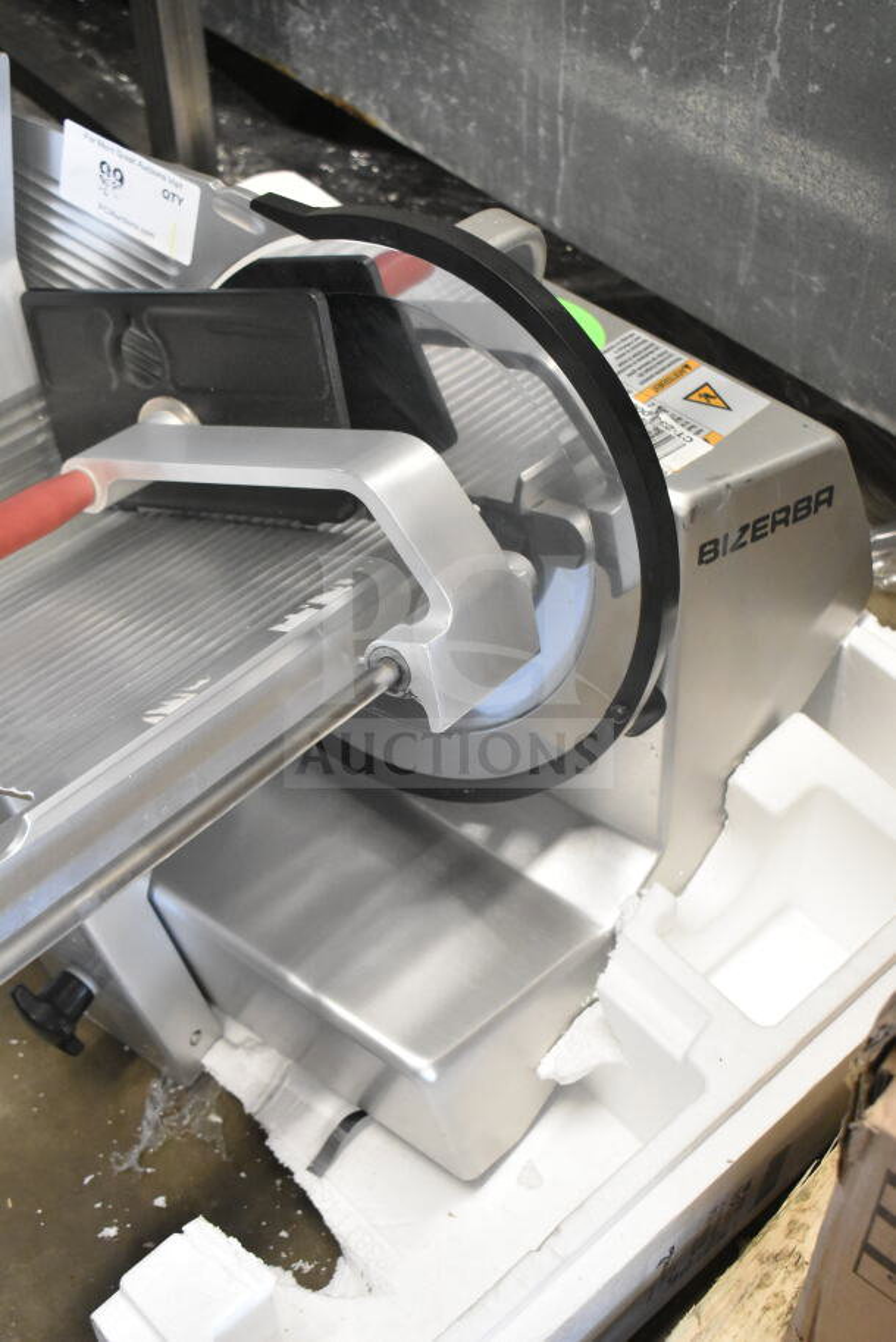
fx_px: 2014
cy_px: 671
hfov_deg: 25.1
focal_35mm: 54
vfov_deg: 36.9
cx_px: 448
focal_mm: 36
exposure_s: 1/60
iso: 4500
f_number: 4.8
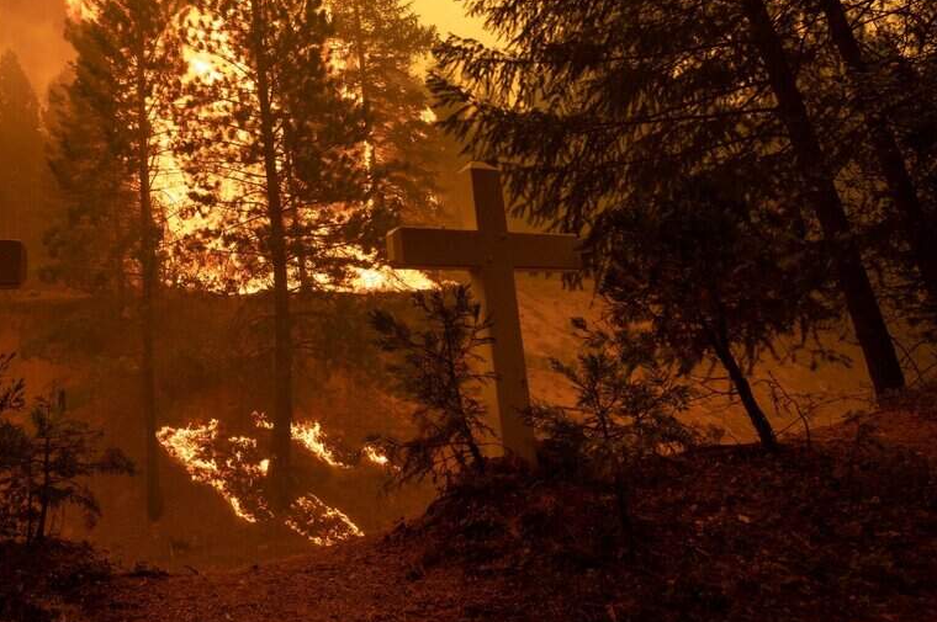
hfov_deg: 59.3
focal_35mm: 30
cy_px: 200
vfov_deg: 42.8
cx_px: 258
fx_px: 780
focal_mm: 19
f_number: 7.1
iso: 1600
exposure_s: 1/200
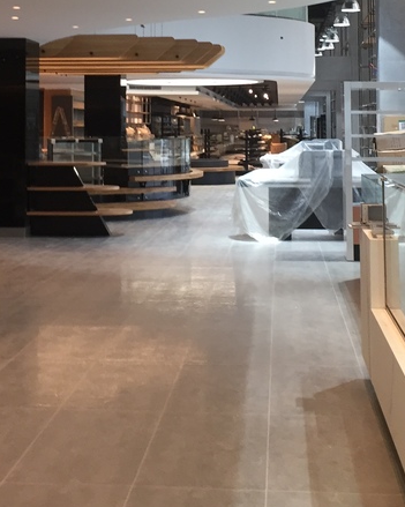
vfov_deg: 27.9
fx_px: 989
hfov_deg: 23.1
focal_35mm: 66
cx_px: 183
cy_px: 79
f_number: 2.2
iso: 50
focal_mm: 4.15
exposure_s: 1/33
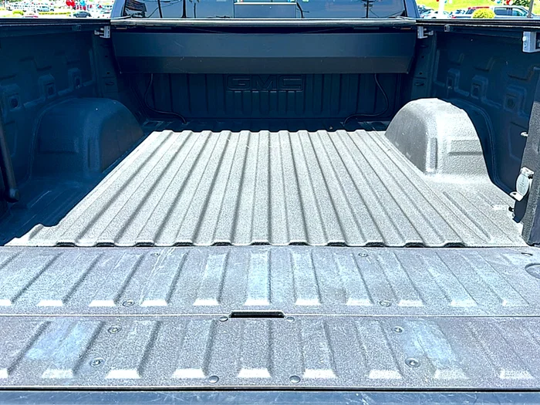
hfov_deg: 69.4
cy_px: 202
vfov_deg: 54.9
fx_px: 390
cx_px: 270
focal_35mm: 25
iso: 80
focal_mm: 6.86
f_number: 1.78
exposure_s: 1/1292
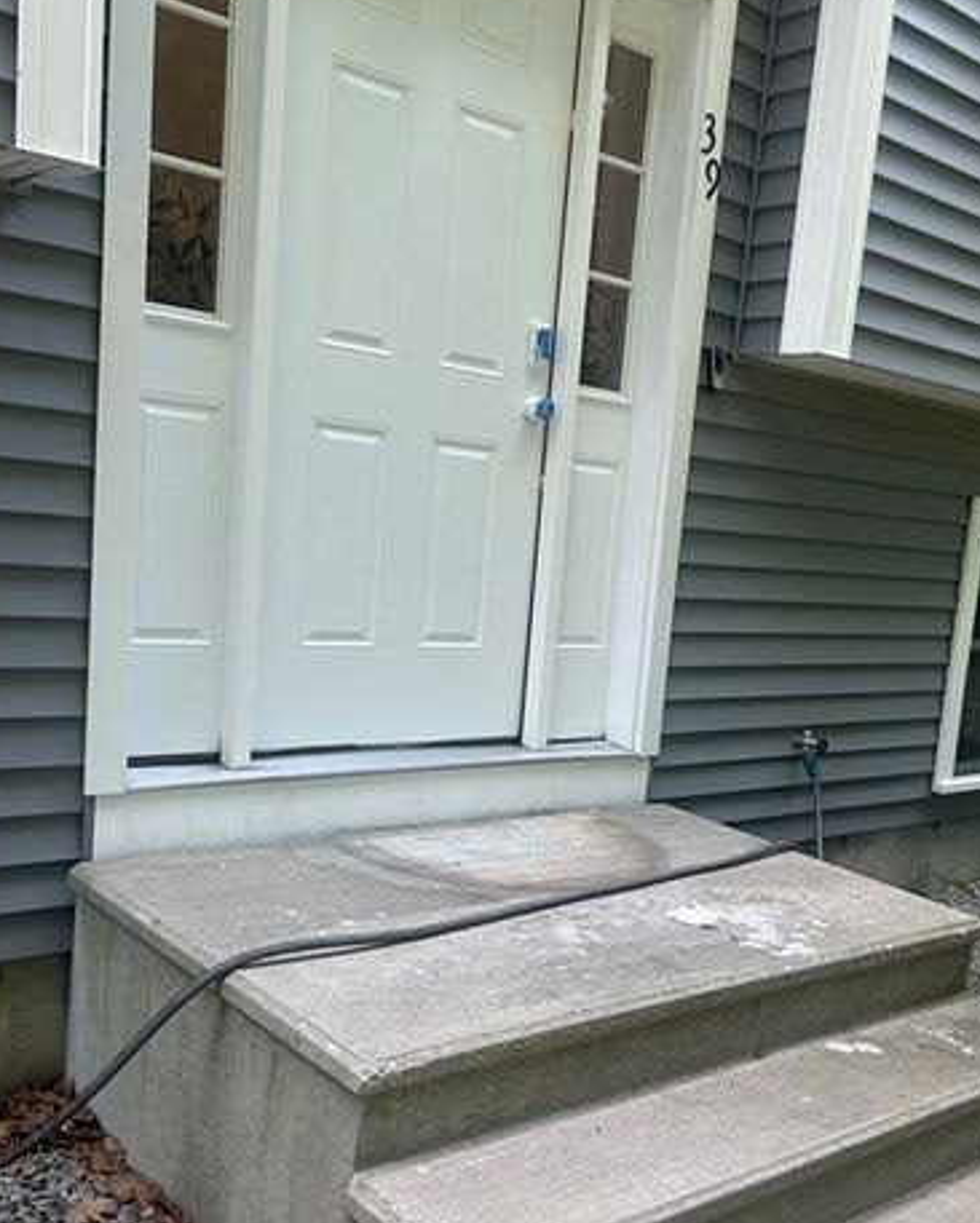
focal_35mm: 37
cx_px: 552
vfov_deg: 48.7
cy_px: 745
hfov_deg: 40.1
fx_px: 1341
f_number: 1.5
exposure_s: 1/121
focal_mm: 5.7
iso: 40
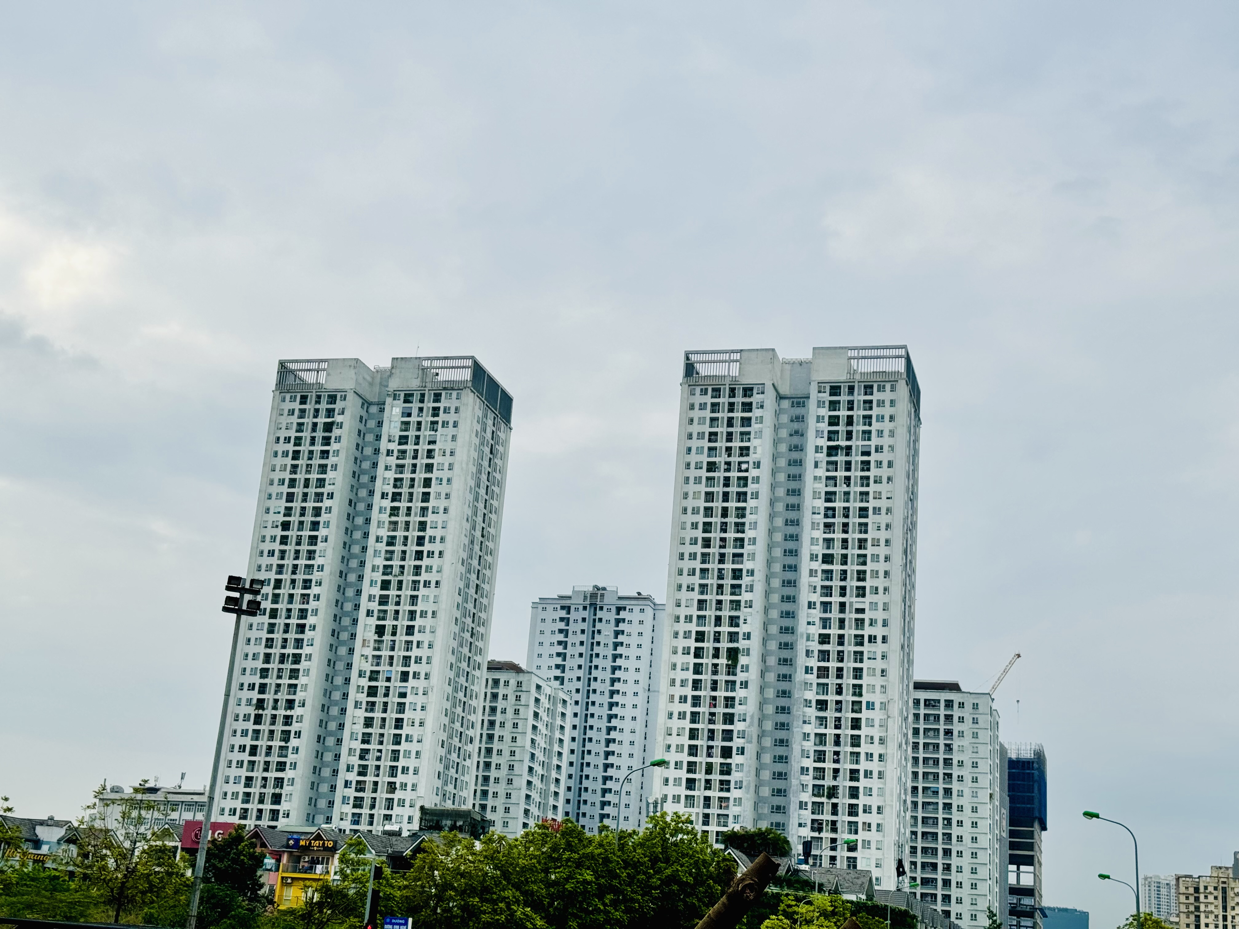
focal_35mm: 48
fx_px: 1718
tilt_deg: +16.8
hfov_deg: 39.7
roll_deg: -4.5
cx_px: 620
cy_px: 464
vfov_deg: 30.3
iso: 64
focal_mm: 6.76
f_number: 1.78
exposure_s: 1/3610
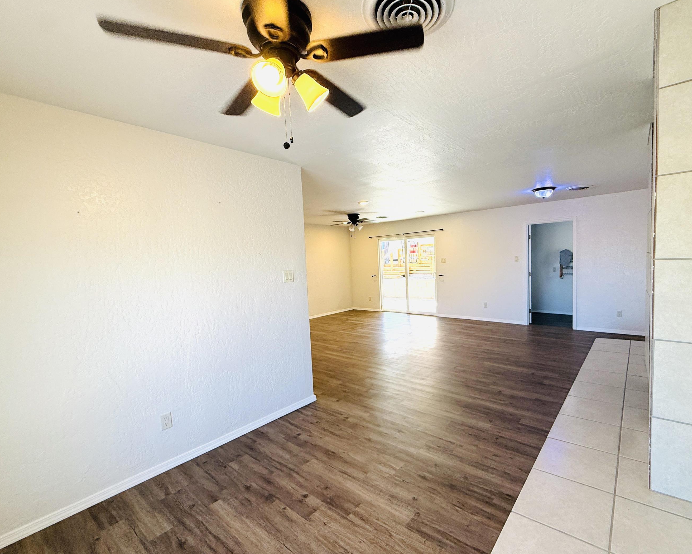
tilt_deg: -4.9
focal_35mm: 16
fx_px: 328
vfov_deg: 80.4
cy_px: 284
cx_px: 390
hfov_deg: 92.6
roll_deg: +1.8
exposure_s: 1/120
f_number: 2.2
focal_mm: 2.22
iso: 100
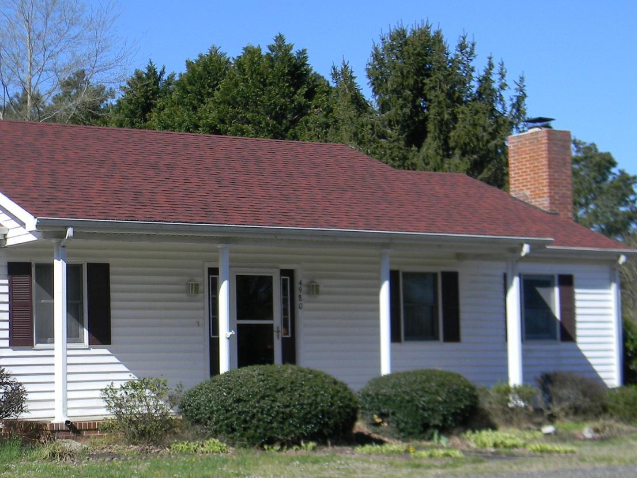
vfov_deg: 19.4
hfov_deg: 25.2
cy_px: 282
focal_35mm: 76
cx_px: 124
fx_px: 1399
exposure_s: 1/250
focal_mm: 7.3
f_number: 7.6
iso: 80
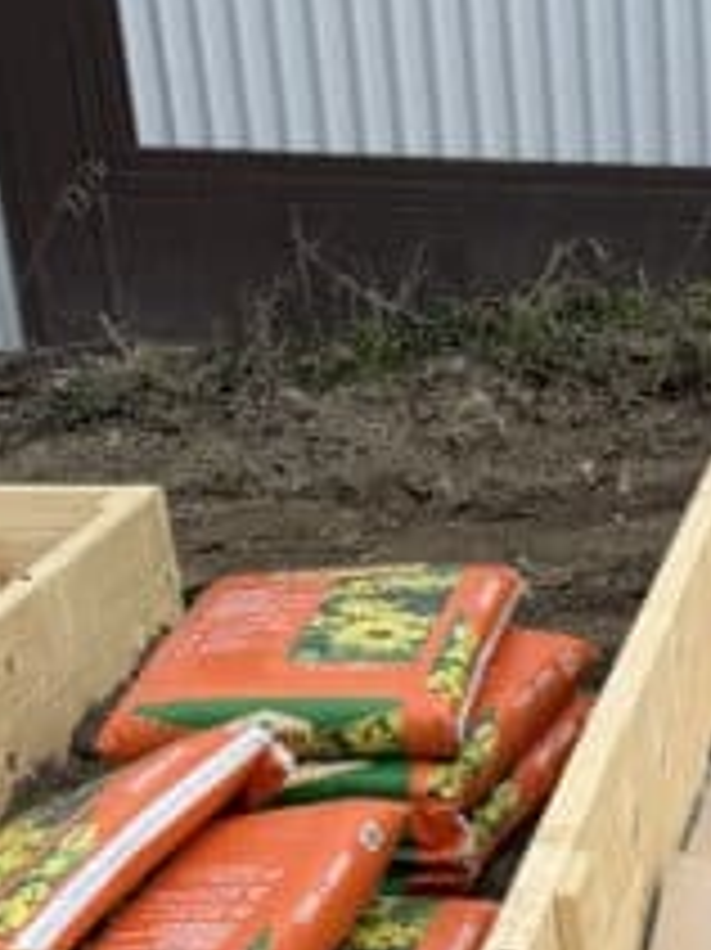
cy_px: 1643
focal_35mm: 91
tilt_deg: -34.0
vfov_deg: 17.8
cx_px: 1058
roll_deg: -1.8
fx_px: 2495
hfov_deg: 15.1
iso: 80
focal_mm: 6.76
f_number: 1.78
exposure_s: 1/2169
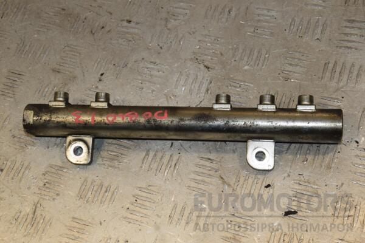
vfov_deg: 20.2
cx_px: 182
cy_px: 122
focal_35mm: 68
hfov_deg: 29.9
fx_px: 684
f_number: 10
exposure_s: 1/200
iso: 800
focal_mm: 45
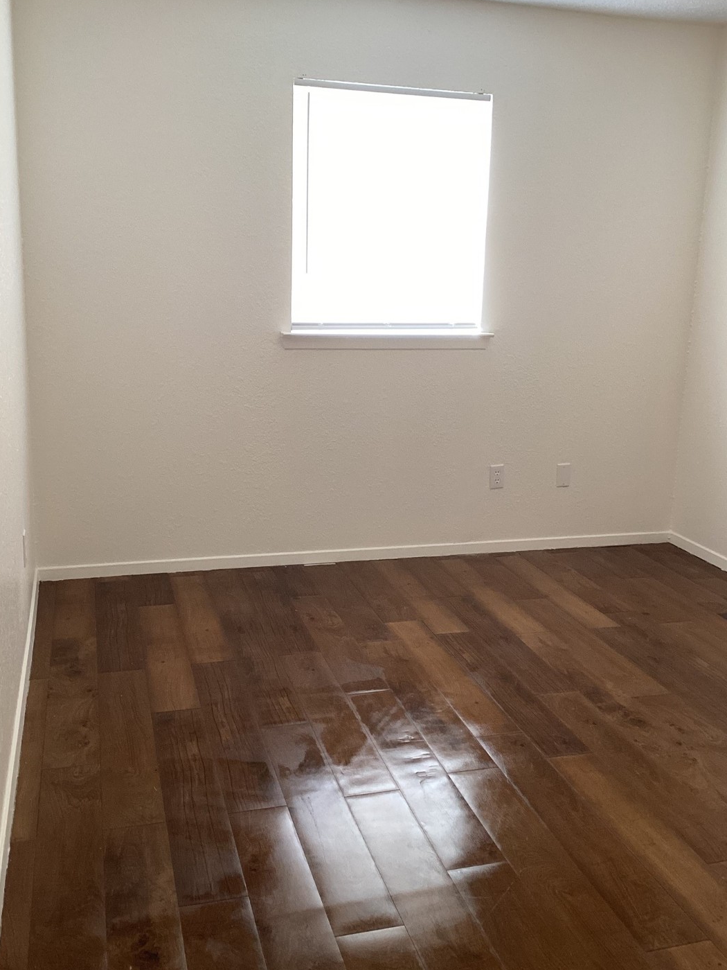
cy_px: 457
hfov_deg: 41.8
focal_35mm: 34
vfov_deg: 53.9
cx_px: 361
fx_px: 952
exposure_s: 1/60
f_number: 2.4
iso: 100
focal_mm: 3.3
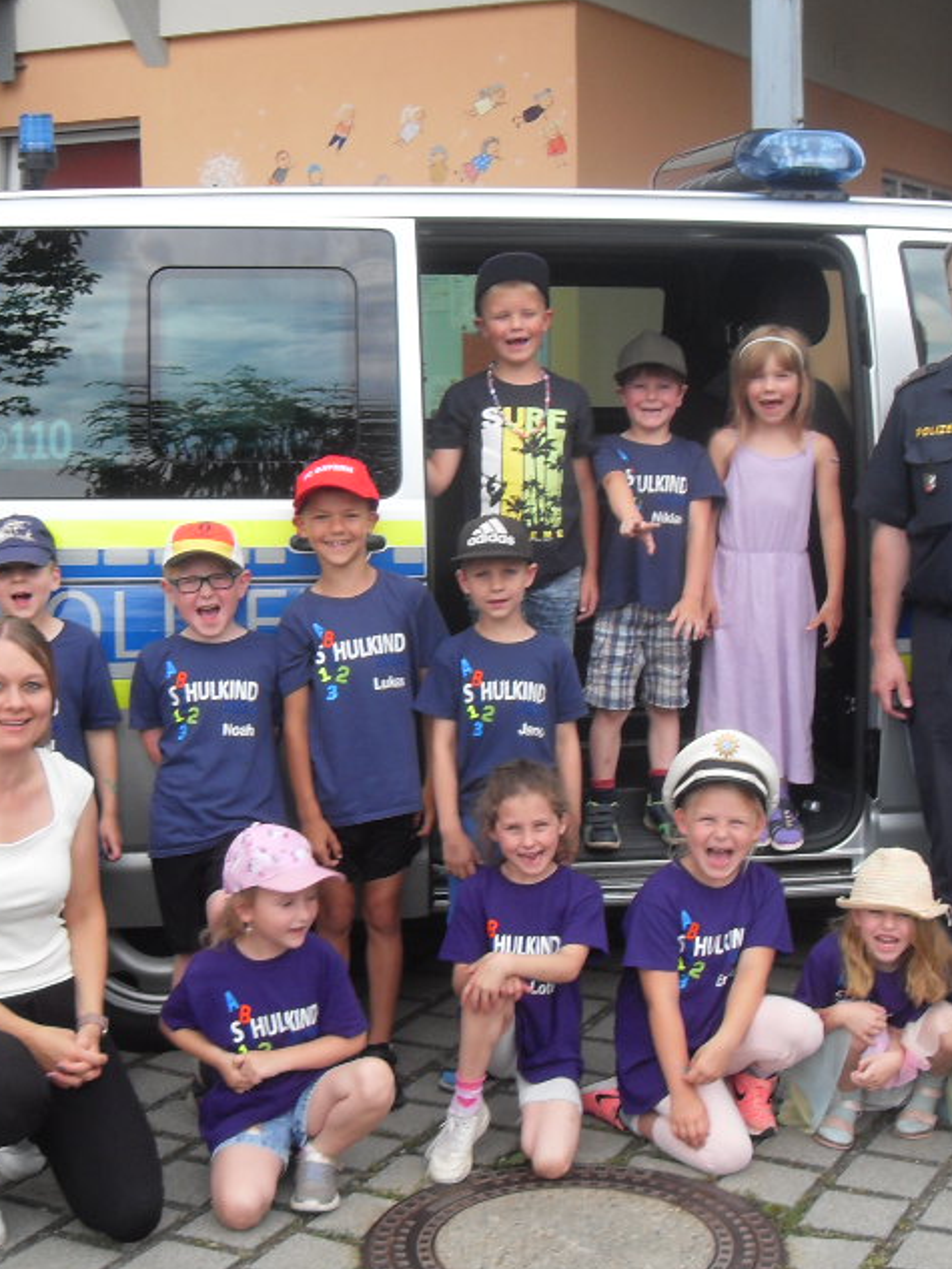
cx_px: 579
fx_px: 2016
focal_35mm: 55
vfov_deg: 34.9
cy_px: 650
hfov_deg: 26.5
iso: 80
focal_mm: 6.3
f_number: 7
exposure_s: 1/60
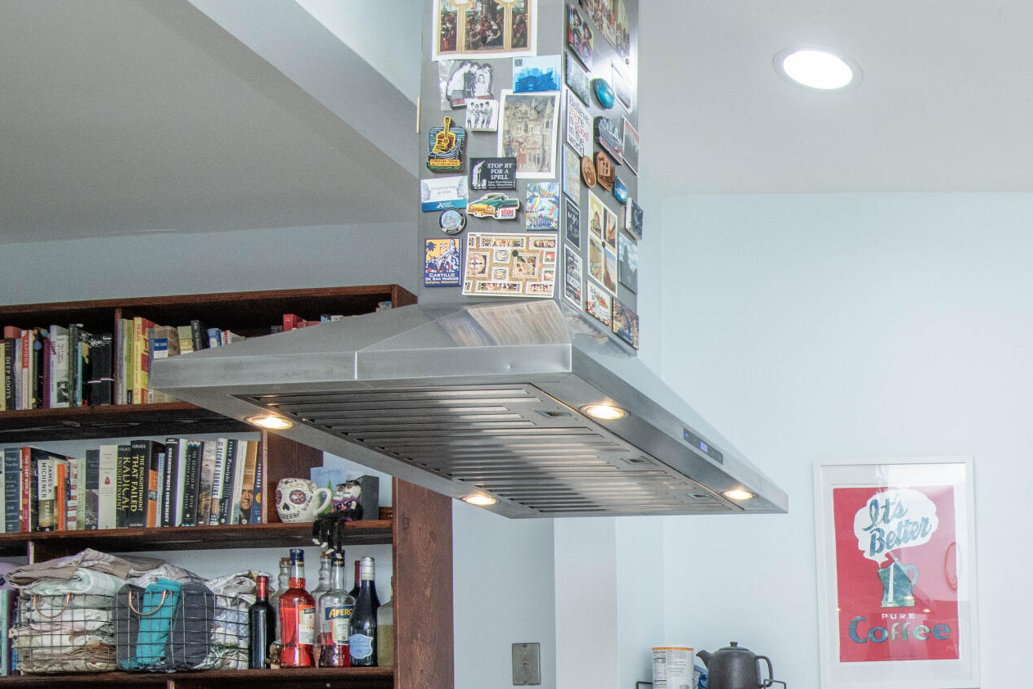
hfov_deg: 40.1
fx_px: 1090
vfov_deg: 31.2
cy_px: 759
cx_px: 1160
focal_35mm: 38
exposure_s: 1/125
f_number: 9
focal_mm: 16
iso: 500
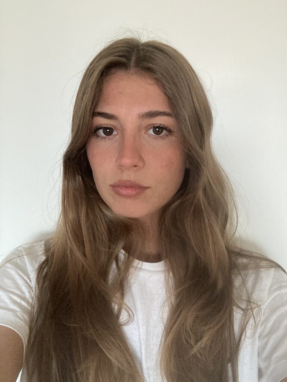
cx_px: 144
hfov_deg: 44.2
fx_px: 353
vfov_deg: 56.8
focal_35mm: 32
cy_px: 191
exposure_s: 1/22
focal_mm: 2.87
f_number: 2.2
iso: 640
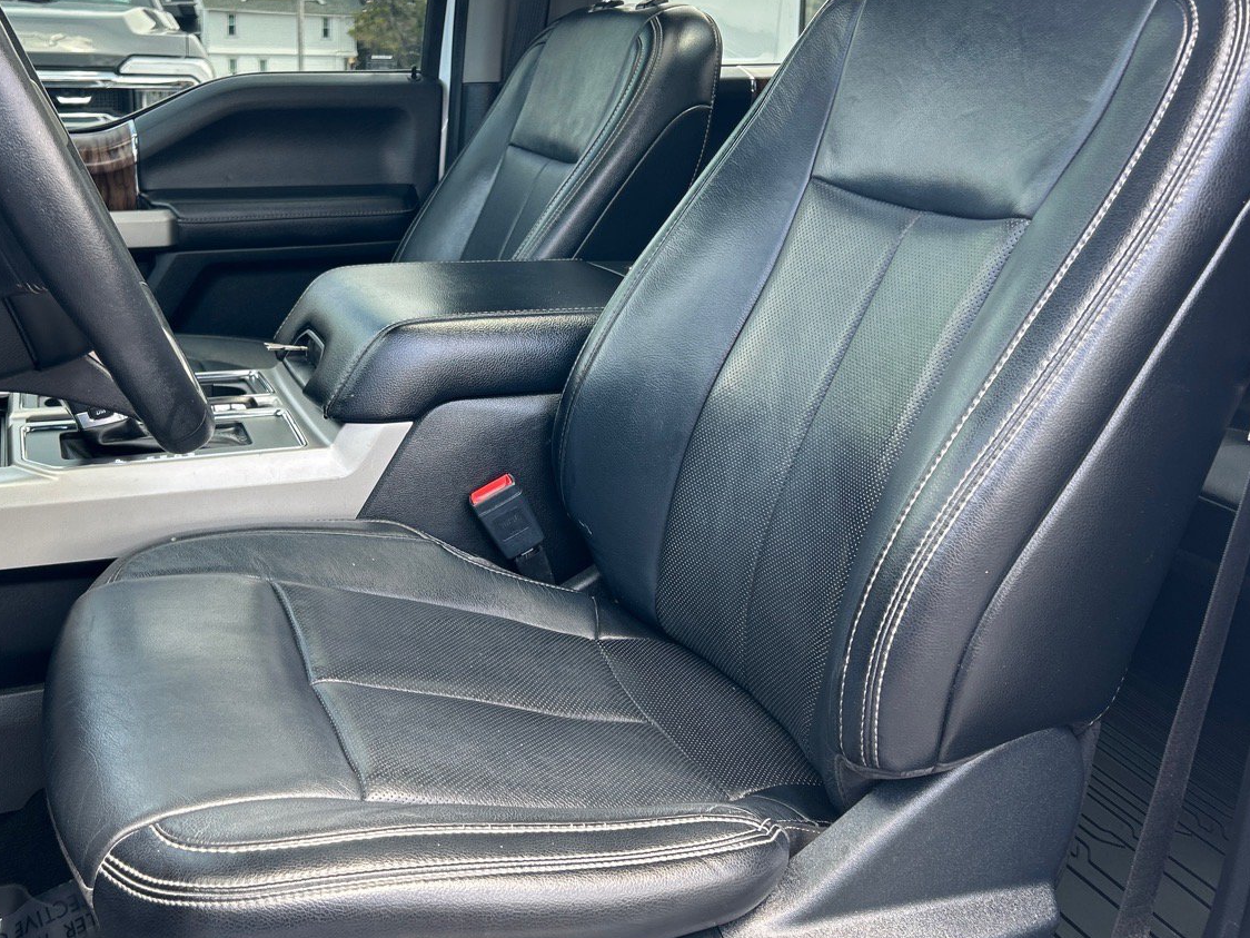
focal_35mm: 37
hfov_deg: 49.8
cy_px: 423
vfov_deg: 38.6
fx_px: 1336
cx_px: 487
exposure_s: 1/123
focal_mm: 5.7
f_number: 1.5
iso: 32
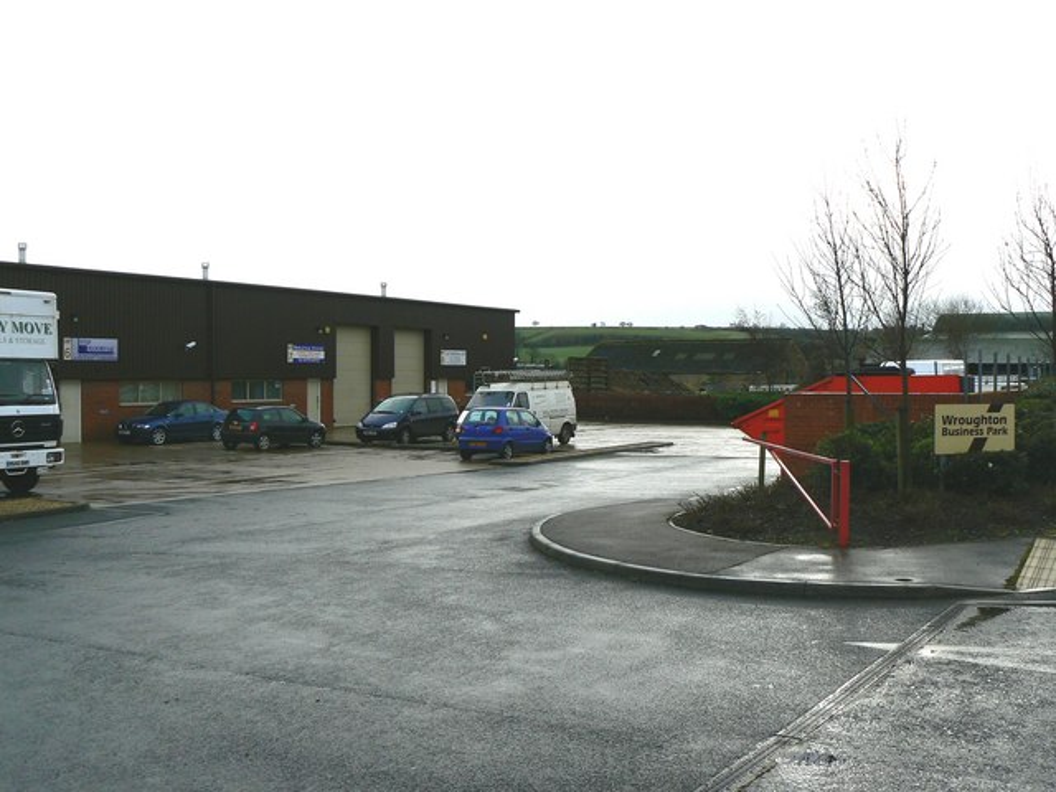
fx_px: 1098
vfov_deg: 39.7
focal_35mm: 36
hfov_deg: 51.4
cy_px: 396
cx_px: 528
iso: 80
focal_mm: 6
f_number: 5.6
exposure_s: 1/250
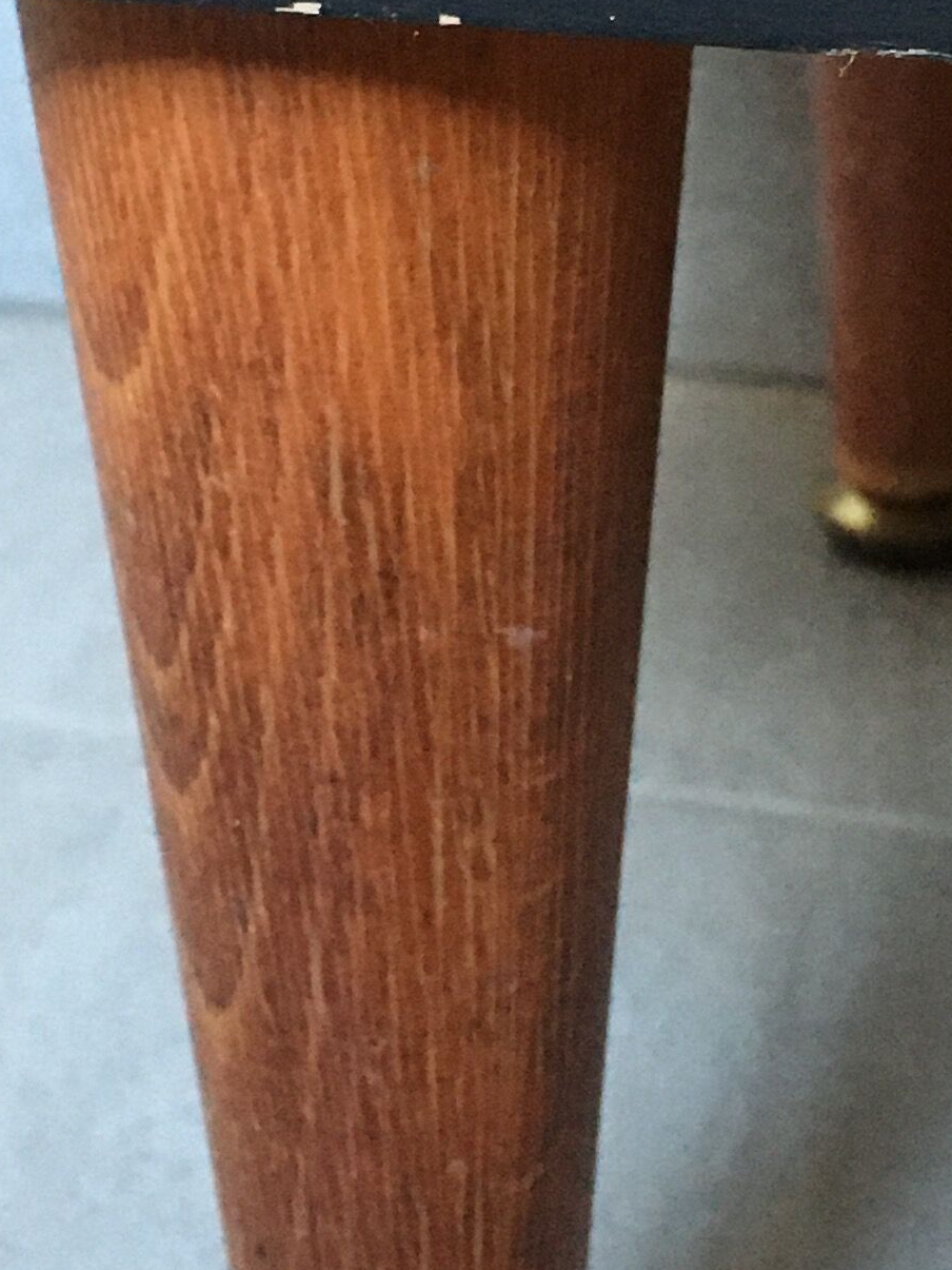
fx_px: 3556
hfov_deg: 15.2
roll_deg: -0.3
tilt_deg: -19.8
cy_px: 262
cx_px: 652
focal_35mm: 97
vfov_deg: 20.0
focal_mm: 4.15
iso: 250
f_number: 2.2
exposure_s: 1/17
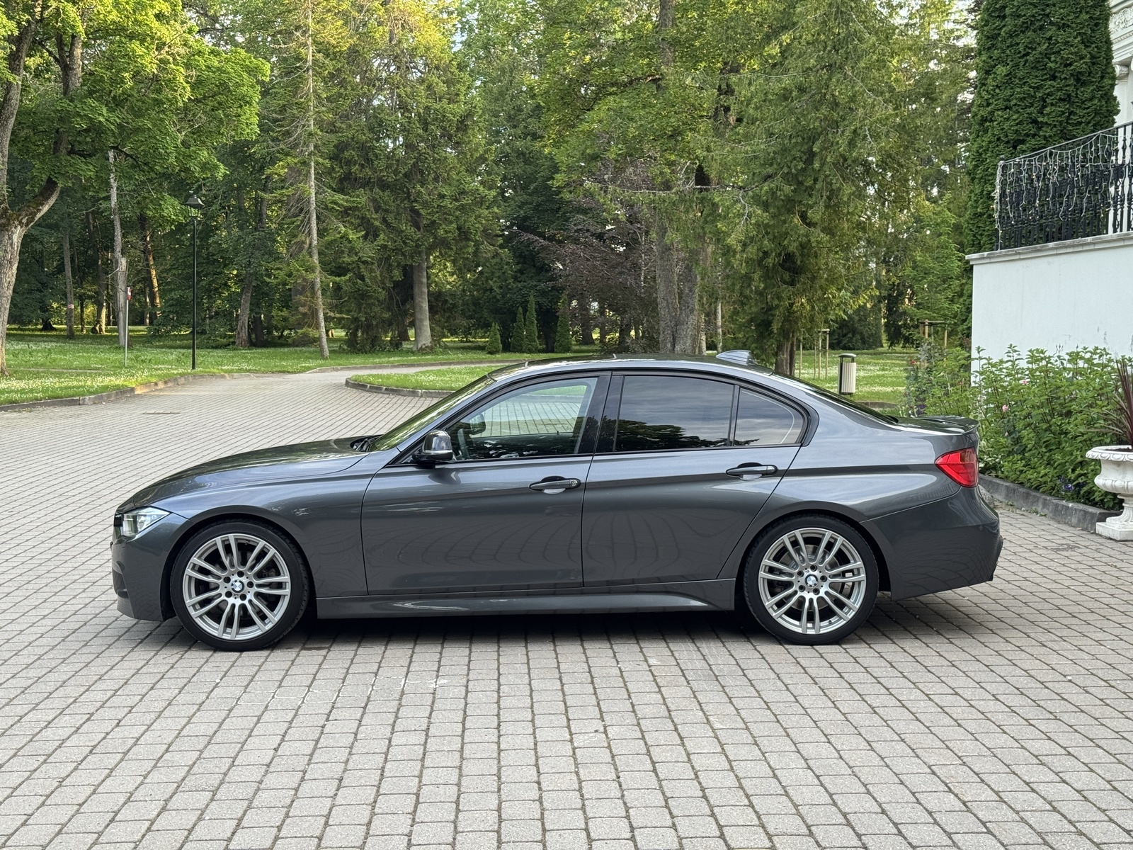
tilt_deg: -3.8
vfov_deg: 30.3
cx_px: 566
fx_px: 1571
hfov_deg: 39.7
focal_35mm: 48
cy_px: 425
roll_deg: -1.7
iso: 64
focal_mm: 6.76
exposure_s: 1/171
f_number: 1.78
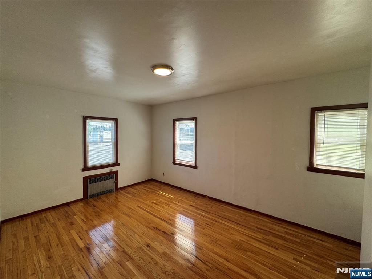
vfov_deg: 85.7
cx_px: 186
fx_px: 150
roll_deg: -1.2
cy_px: 140
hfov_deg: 102.1
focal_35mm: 14
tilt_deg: -2.0
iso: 64
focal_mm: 2.22
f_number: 2.2
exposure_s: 1/99
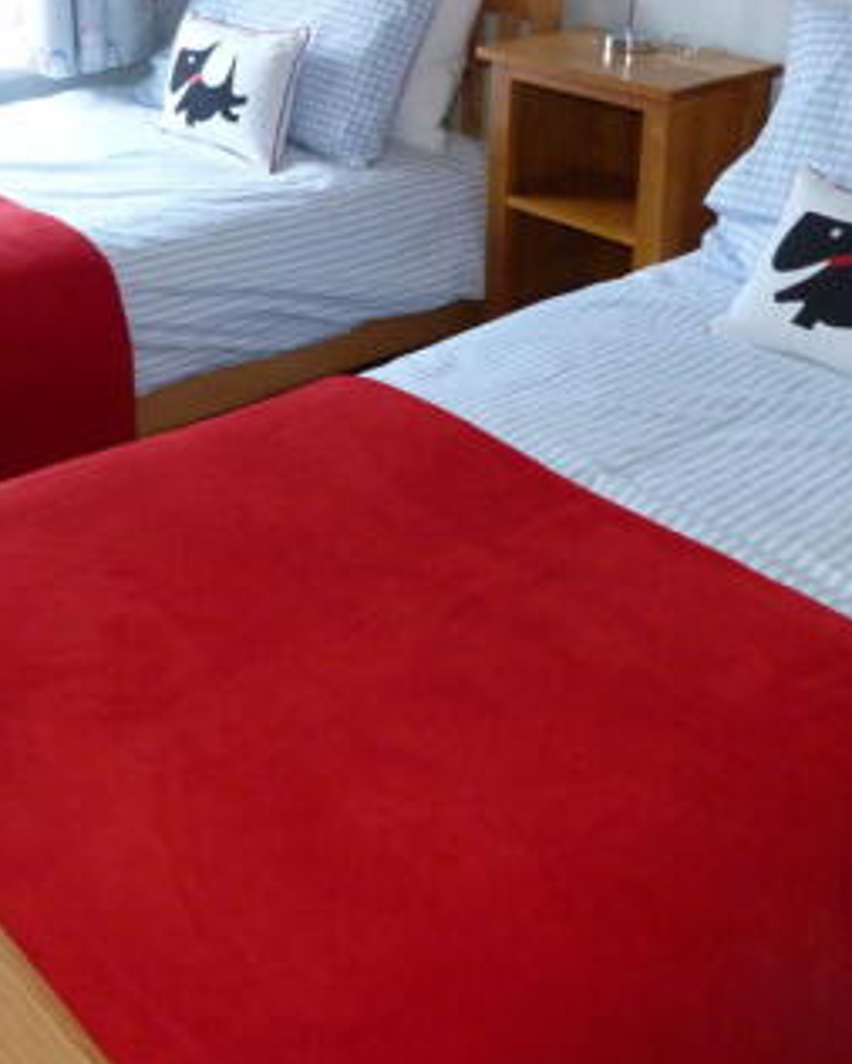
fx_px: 1418
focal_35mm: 45
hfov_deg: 33.3
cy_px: 379
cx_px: 335
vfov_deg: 40.8
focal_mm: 4.5
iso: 320
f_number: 2.8
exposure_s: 1/60
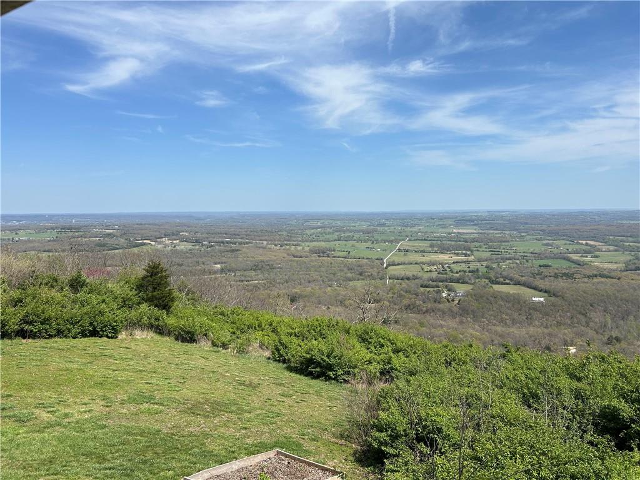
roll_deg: +0.6
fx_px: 481
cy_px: 240
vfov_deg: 53.1
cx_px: 320
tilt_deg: -4.6
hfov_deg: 67.3
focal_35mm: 26
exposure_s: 1/5882
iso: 50
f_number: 1.5
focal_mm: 5.7
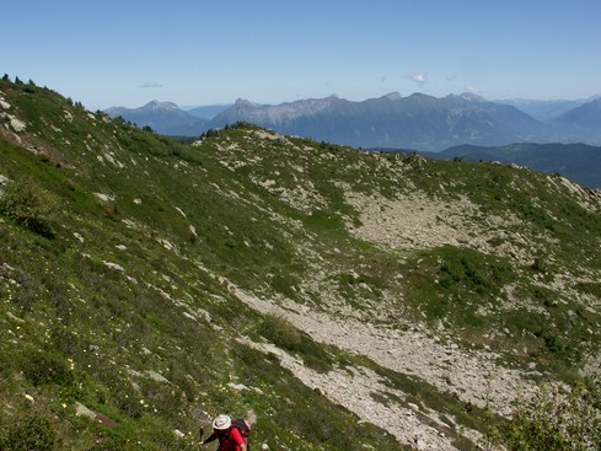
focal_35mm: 38
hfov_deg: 48.9
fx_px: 660
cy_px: 239
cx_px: 267
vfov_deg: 37.7
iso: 64
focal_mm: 7.71
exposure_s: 1/400
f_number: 8
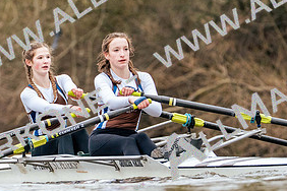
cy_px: 85
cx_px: 79
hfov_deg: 2.7
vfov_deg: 1.8
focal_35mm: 756
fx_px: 6027
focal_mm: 368
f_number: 6.3
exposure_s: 1/1600
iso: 4000
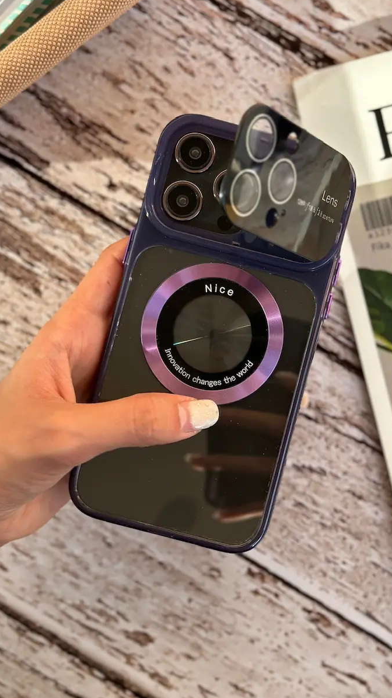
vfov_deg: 37.2
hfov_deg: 21.3
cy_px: 328
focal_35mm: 56
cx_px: 270
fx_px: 1035
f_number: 1.78
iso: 80
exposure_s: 1/980
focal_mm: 6.86
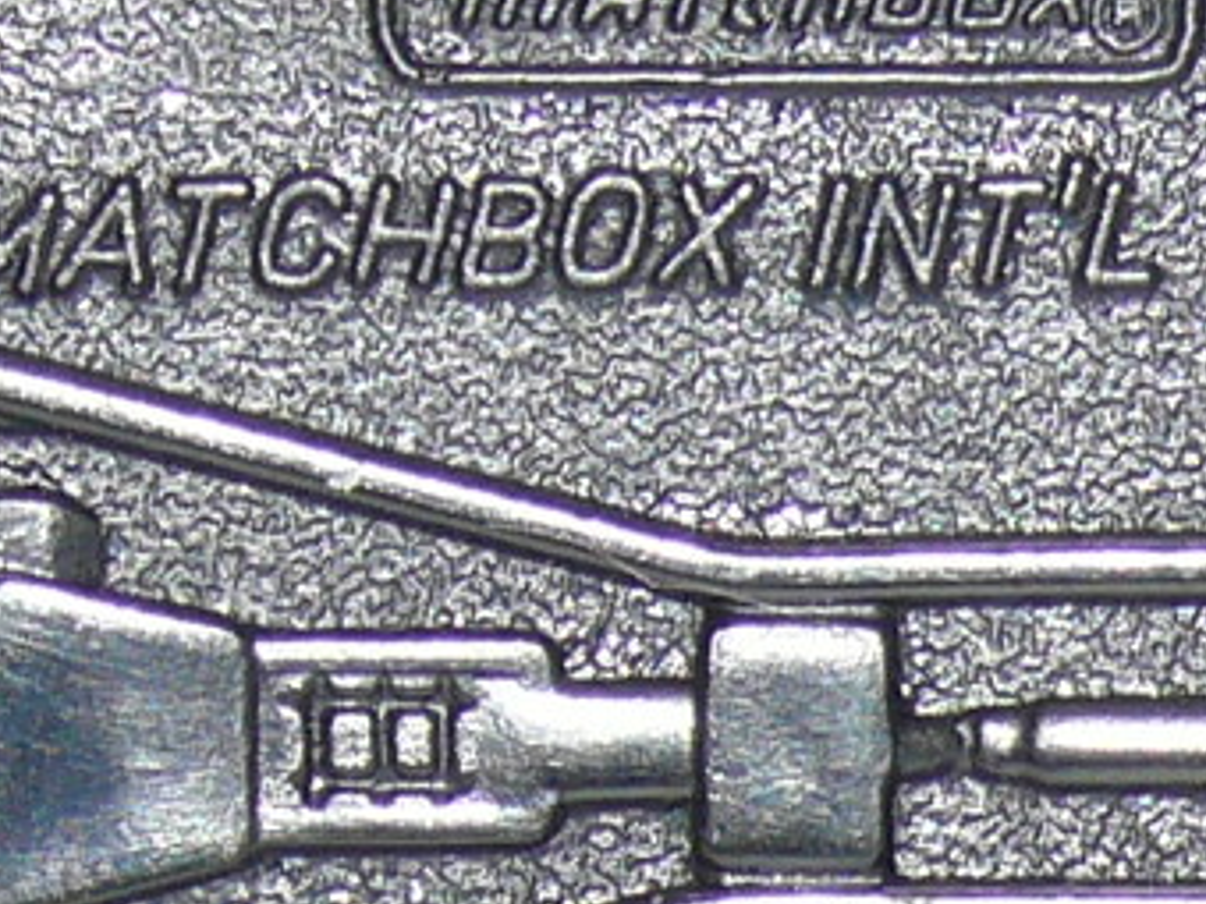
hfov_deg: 4.1
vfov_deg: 3.1
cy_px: 748
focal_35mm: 480
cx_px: 603
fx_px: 16723
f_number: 4
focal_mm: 13.3
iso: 100
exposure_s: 1/30
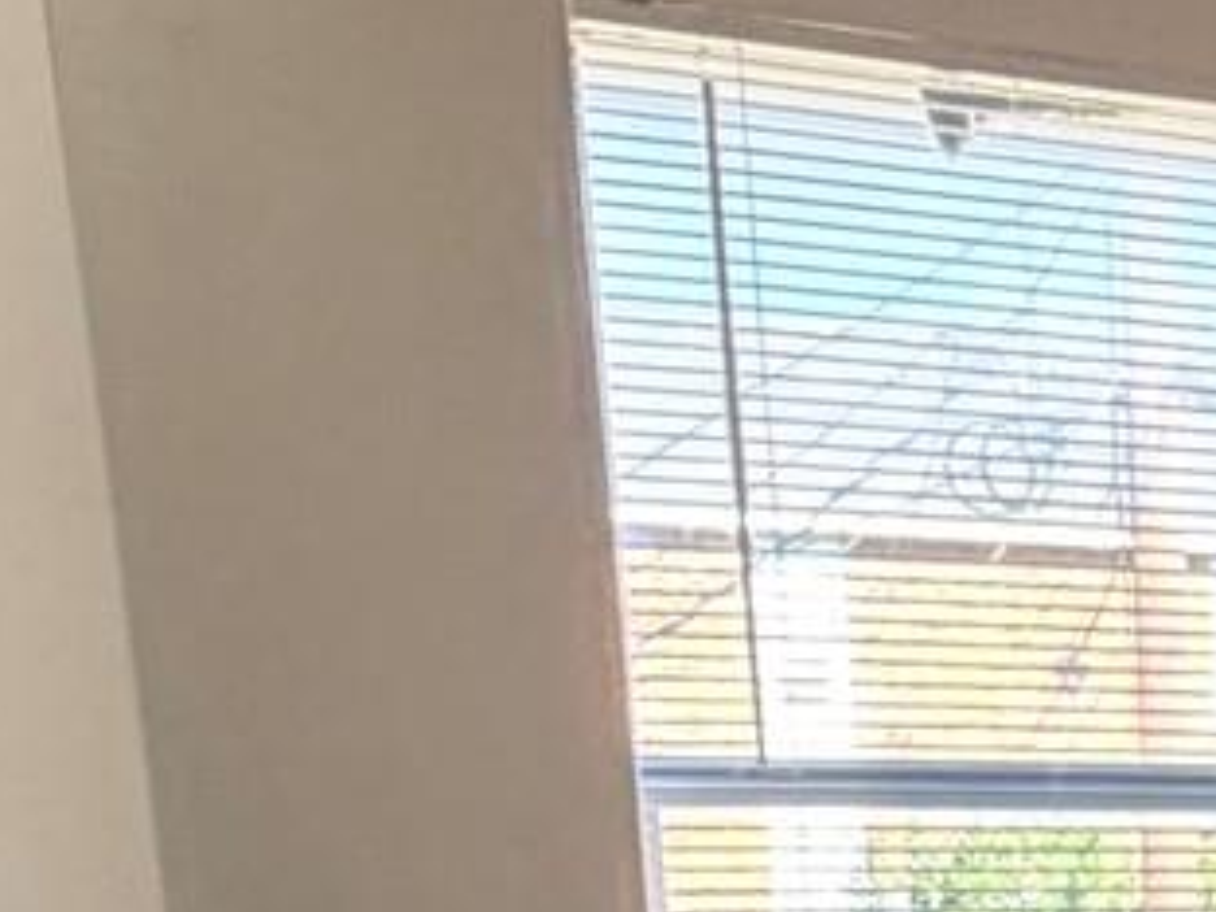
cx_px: 2097
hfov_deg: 17.7
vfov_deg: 14.5
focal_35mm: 92
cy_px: 1547
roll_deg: -0.3
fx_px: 3232
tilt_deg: -12.8
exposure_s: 1/120
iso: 250
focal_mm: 2.22
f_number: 2.2
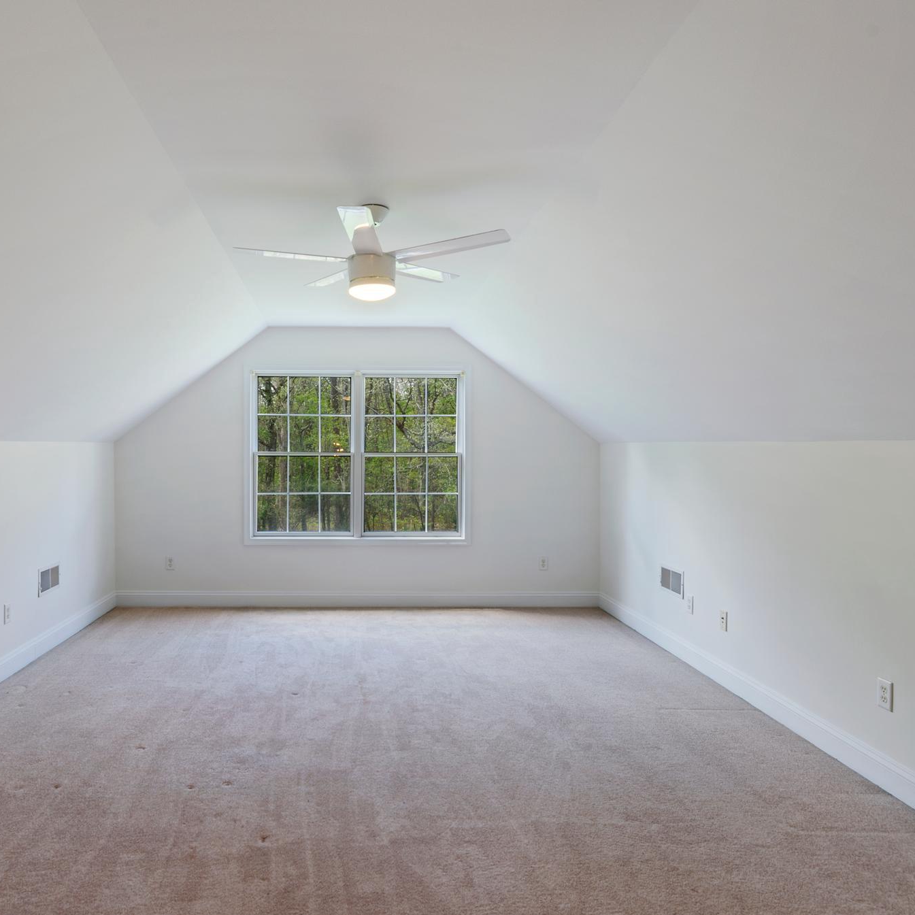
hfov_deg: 68.7
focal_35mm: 22
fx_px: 658
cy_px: 454
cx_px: 352
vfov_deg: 69.6
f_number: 8
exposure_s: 1/10
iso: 400
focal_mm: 17
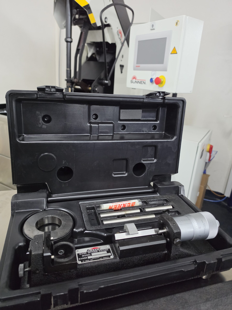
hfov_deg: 58.9
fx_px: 206
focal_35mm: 23
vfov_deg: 73.9
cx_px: 116
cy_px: 155
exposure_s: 1/100
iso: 800
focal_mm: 6.5
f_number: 1.4
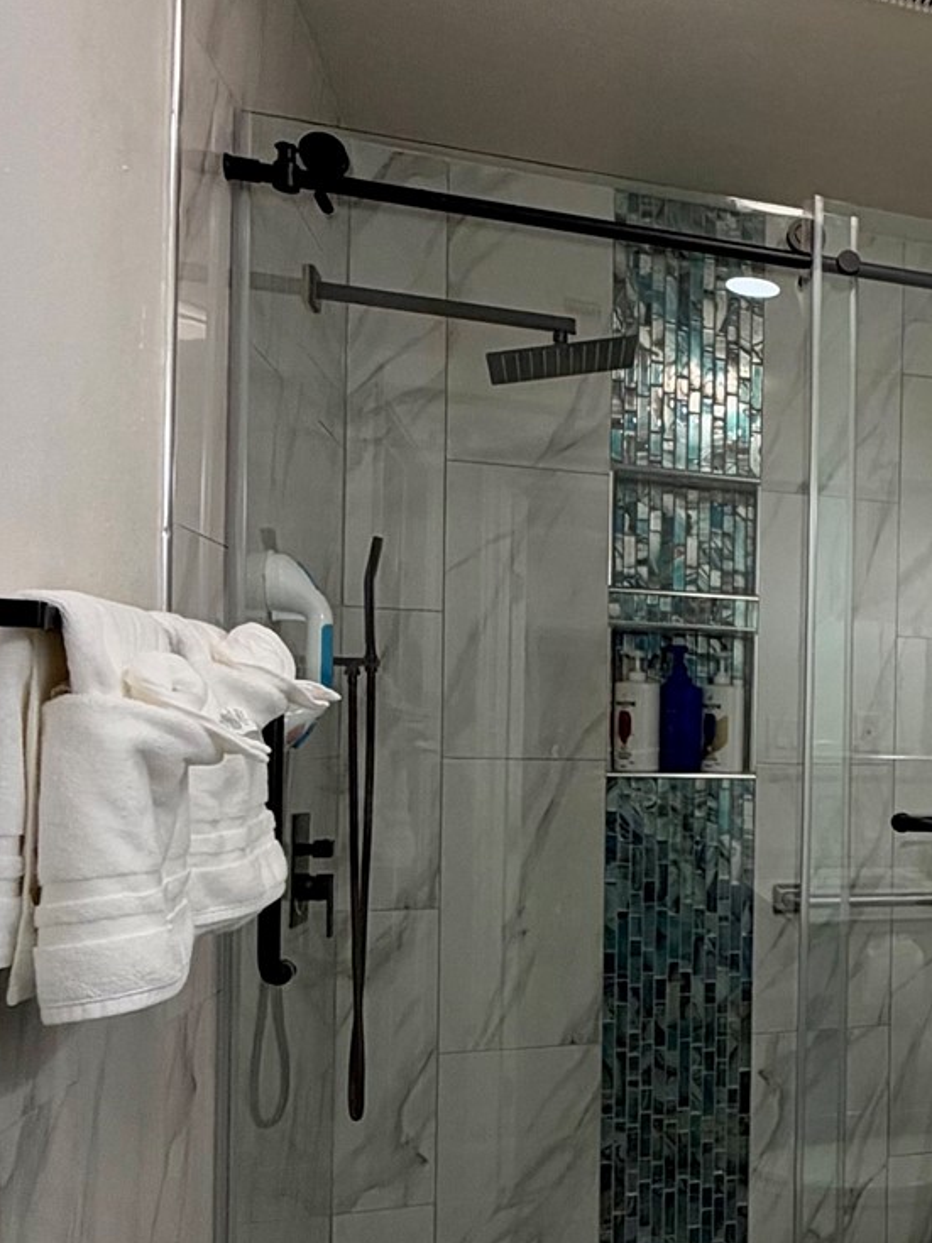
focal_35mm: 39
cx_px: 1284
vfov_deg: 47.4
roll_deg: -1.5
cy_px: 775
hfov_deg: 28.4
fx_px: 1400
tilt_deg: -0.3
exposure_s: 1/120
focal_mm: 2.22
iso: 64
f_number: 2.2
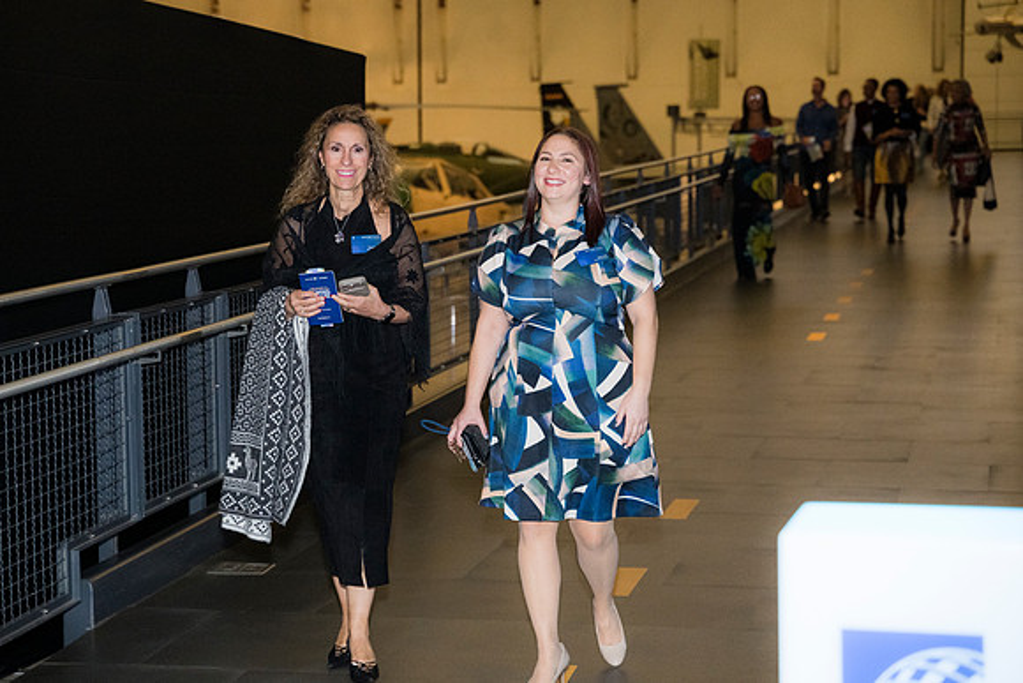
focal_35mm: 75
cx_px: 512
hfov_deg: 27.0
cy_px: 342
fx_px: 2132
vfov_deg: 18.2
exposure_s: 1/125
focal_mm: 75
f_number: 4
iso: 3200
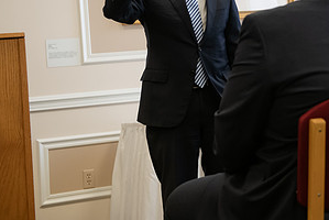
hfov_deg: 21.4
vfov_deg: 14.5
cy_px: 10
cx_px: 297
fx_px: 851
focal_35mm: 93
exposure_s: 1/200
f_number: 3.5
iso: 1600
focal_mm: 48
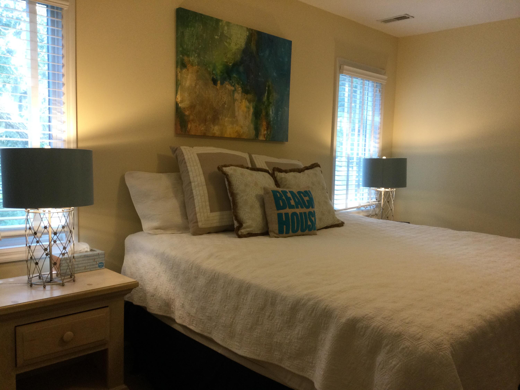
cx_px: 260
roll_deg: -2.3
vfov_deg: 45.4
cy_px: 195
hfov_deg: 58.4
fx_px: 466
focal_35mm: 31
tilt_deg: -5.8
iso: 80
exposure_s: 1/33
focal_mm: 3.3
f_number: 2.4
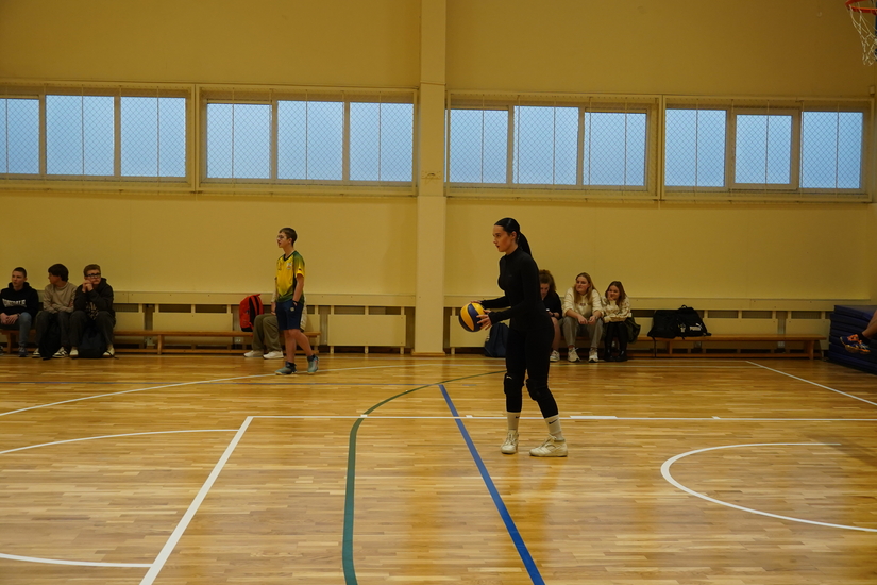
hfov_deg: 42.7
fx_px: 1121
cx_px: 438
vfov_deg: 29.2
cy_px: 292
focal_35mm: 46
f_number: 4.5
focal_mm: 31
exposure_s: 1/160
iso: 1250
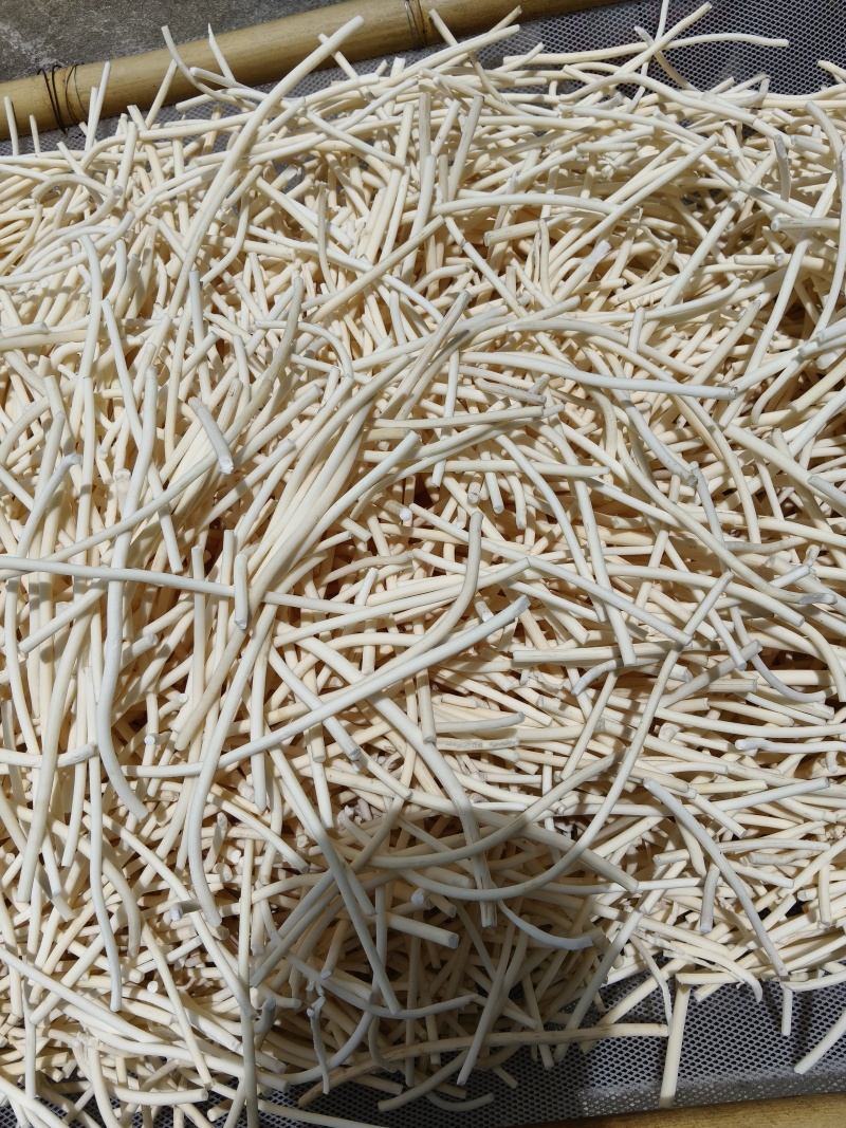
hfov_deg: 51.3
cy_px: 564
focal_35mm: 27
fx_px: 880
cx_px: 423
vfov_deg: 65.3
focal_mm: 3.98
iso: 64
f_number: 1.8
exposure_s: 1/5882
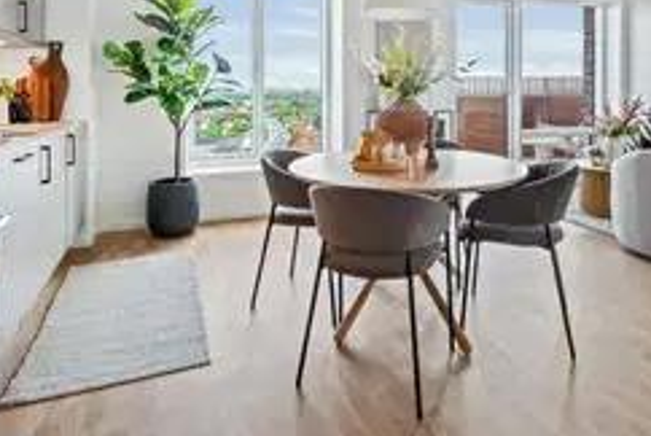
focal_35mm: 26
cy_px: 83
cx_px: 366
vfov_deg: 46.9
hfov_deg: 69.1
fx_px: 471
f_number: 11
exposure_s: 1/15
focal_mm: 15
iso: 200
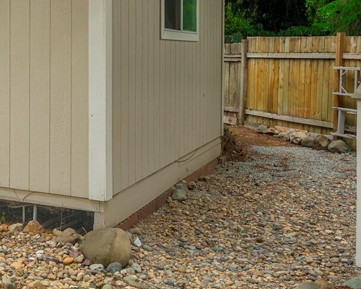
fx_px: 587
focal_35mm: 55
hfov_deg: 30.8
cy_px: 62
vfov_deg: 27.1
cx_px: -29
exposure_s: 1/40
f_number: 7.1
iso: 80
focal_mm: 21
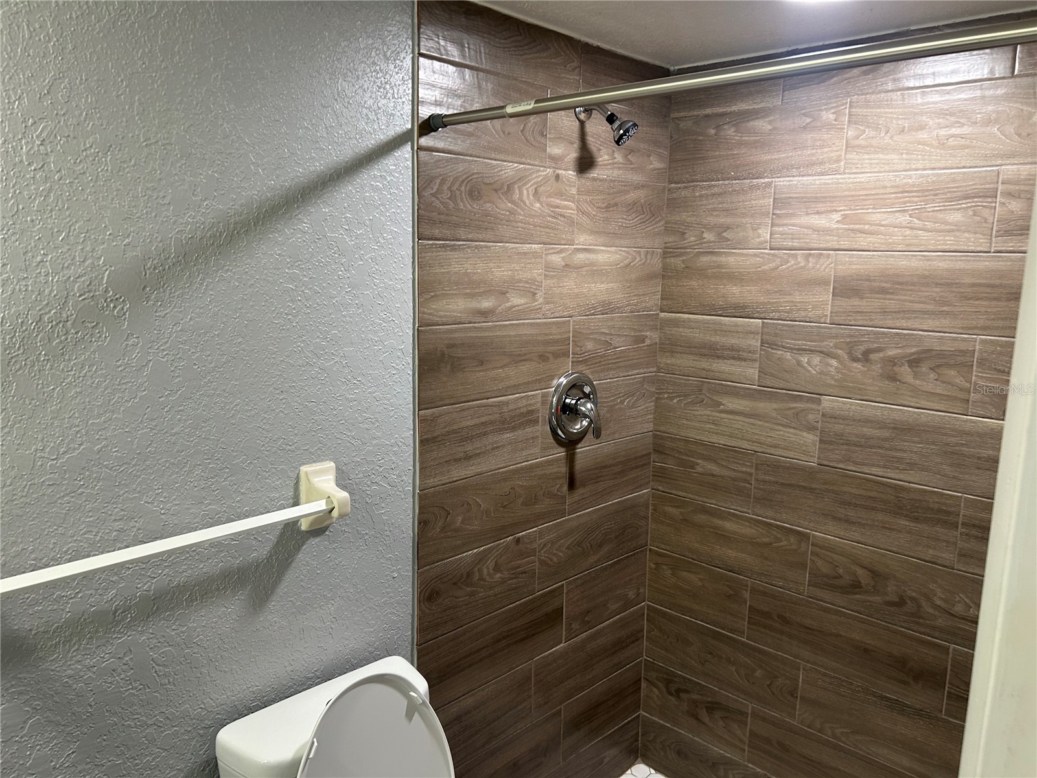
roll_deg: -1.2
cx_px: 518
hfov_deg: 67.3
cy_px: 389
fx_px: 779
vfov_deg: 53.1
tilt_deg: -11.0
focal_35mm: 26
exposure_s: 1/60
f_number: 1.5
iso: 125
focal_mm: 5.7
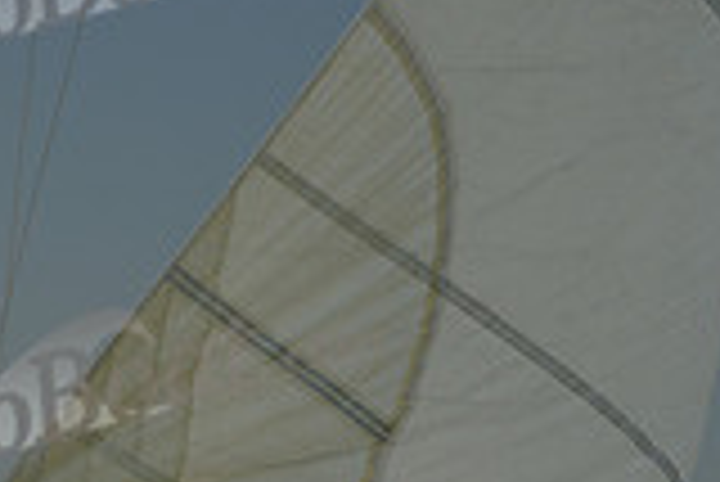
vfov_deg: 5.4
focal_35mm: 253
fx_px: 5064
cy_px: 700
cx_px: -482
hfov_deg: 7.9
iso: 280
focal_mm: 70
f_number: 8
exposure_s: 1/1000
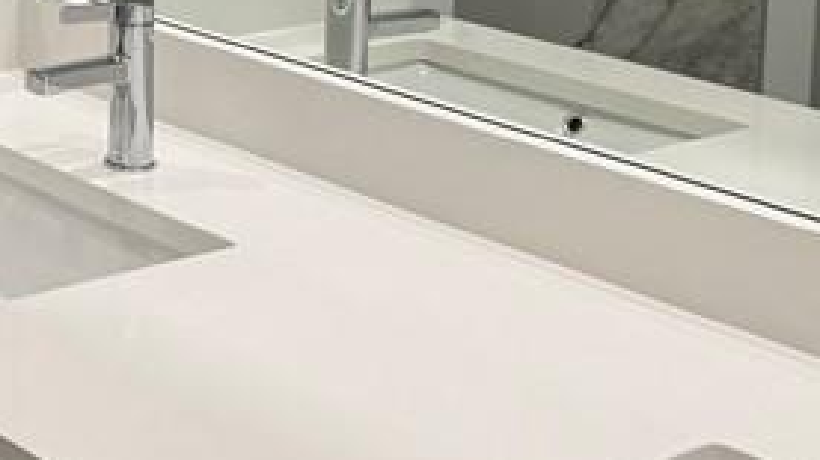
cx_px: -297
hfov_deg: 19.9
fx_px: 2108
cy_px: -255
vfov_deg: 11.8
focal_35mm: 97
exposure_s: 1/120
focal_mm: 6.76
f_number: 1.78
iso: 125
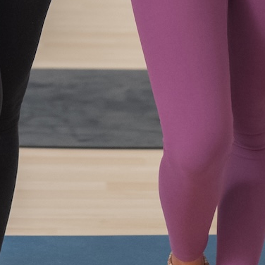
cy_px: -388
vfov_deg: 5.0
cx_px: 97
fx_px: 2936
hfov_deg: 5.2
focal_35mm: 339
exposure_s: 1/250
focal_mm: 50
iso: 800
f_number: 2
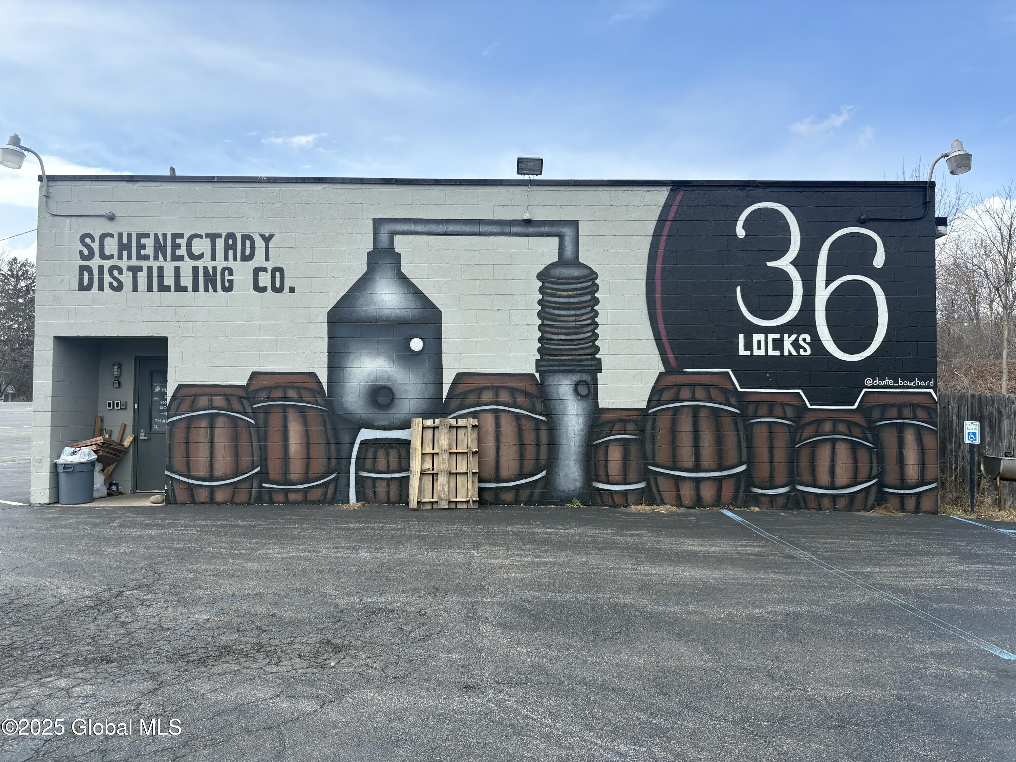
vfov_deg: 53.1
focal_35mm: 26
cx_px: 508
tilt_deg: +2.5
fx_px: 763
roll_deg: -0.5
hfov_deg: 67.3
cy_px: 381
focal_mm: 5.96
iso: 50
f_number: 1.6
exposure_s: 1/1667
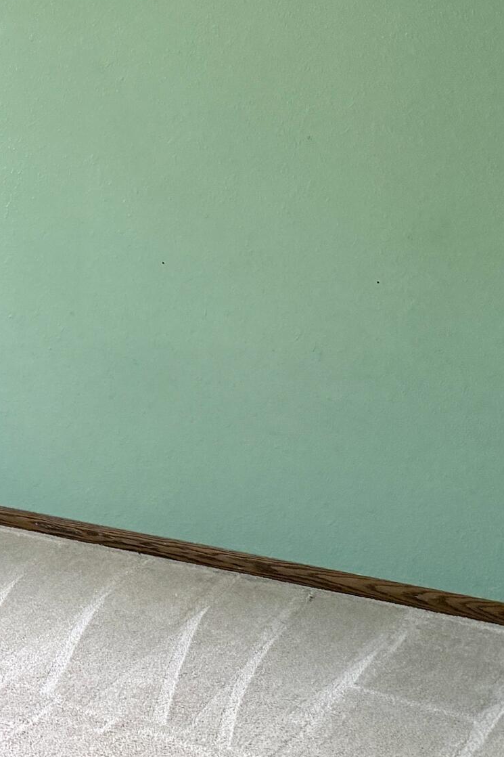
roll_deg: -0.5
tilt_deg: +0.0
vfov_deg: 28.8
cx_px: -364
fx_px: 1407
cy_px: 59
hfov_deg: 17.2
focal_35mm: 67
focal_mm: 6.76
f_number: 1.78
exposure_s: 1/147
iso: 200
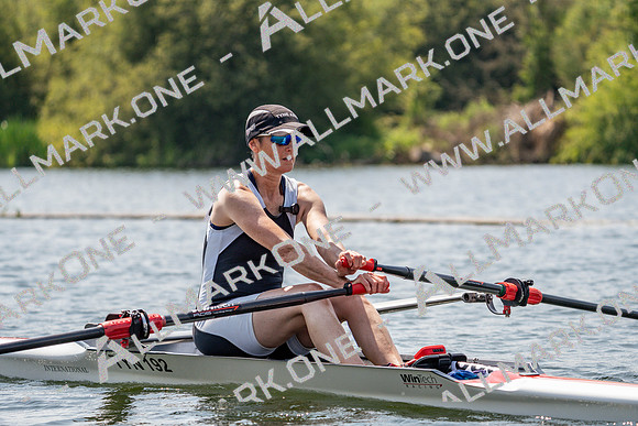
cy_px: 213
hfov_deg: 10.3
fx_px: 3545
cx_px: 319
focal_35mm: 200
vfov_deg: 6.9
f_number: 5.6
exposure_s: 1/1600
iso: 200
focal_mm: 200
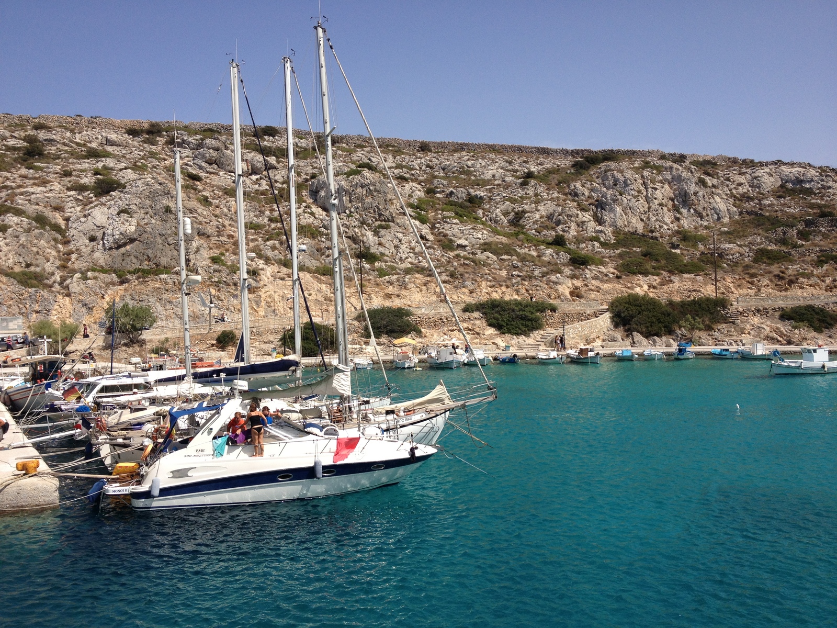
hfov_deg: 52.6
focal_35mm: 35
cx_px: 418
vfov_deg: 40.7
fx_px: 846
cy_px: 314
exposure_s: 1/2123
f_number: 2.4
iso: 50
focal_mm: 4.28
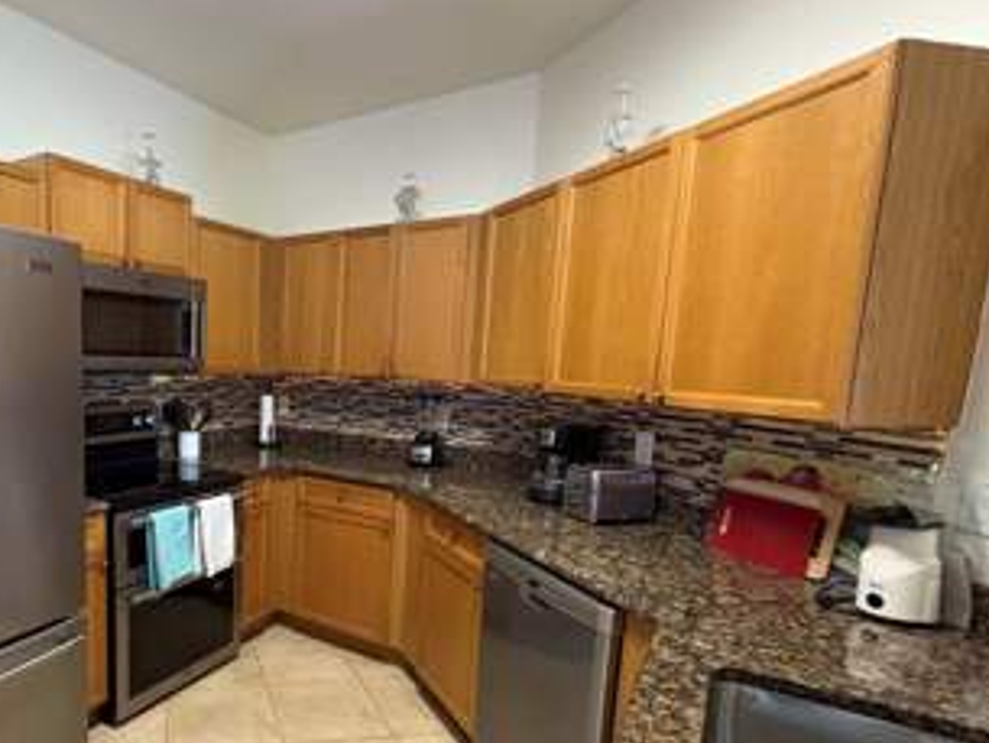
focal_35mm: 22
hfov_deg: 71.7
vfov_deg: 60.6
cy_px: 445
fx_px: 629
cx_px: 259
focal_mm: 2.22
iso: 800
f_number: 2.2
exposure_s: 1/60
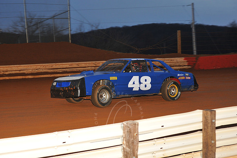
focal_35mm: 80
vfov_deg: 17.0
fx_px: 526
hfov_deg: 25.4
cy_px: 79
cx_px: 118
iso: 1250
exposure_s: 1/250
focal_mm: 80
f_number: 7.1
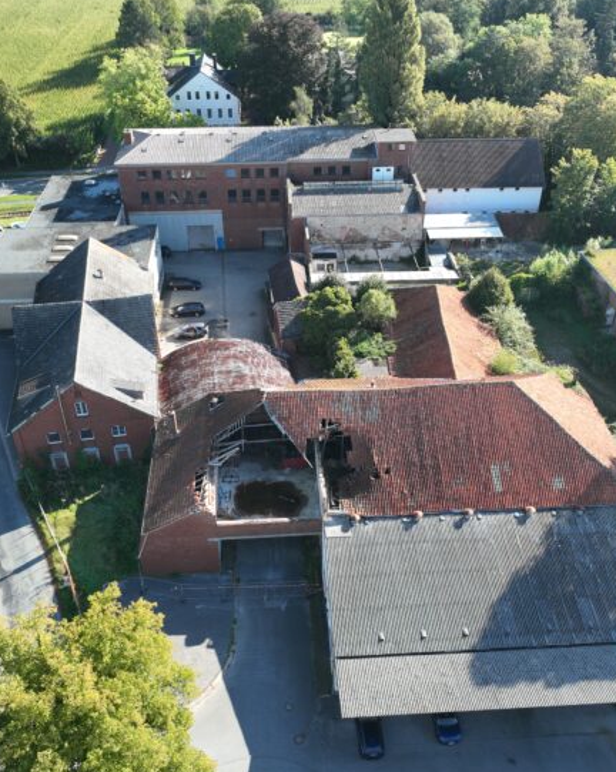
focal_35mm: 26
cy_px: 418
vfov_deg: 66.0
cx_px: 311
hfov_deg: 54.9
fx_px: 593
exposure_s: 1/500
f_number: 2.8
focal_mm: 12.29
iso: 110
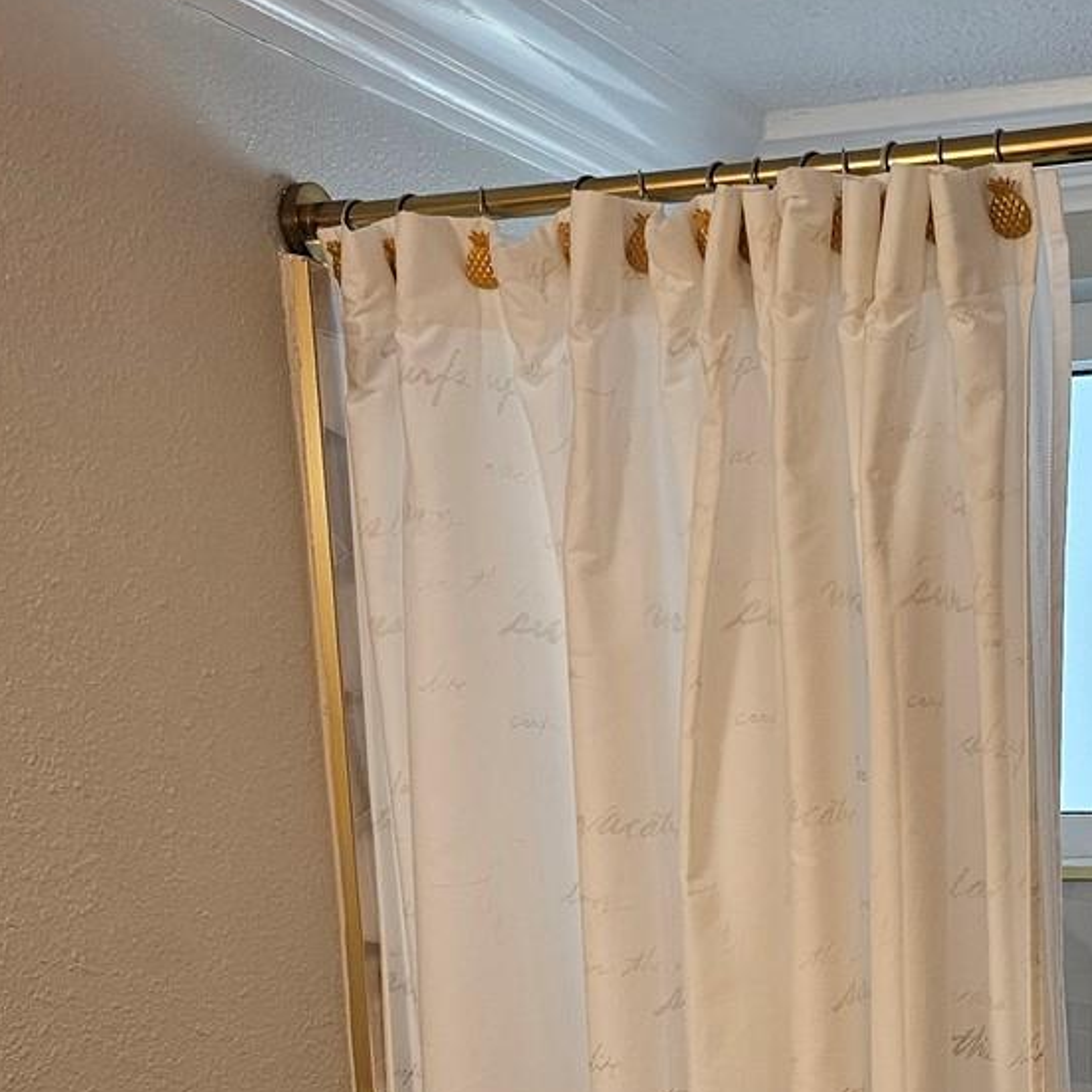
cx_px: 1084
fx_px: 2106
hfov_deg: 27.5
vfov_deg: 27.2
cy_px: 1136
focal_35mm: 59
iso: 200
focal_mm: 6.3
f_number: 1.7
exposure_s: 1/120
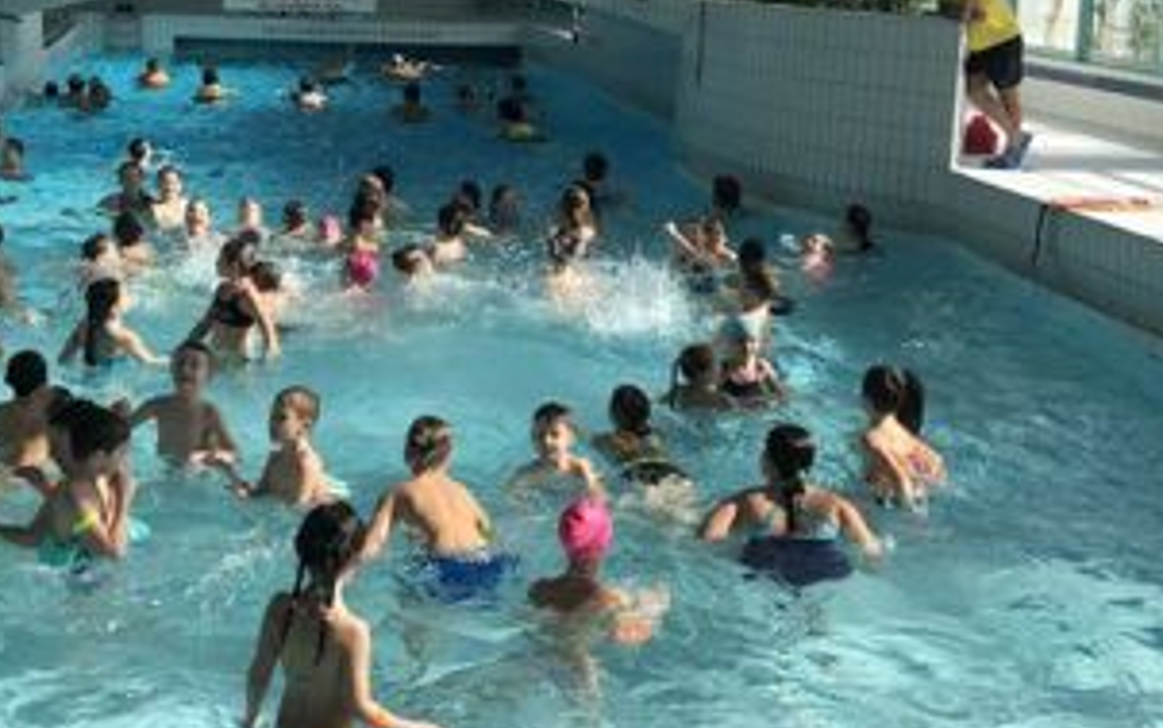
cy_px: 300
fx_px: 1871
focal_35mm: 59
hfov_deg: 34.5
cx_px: 512
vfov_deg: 22.0
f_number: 1.8
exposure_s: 1/813
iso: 20
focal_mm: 3.99
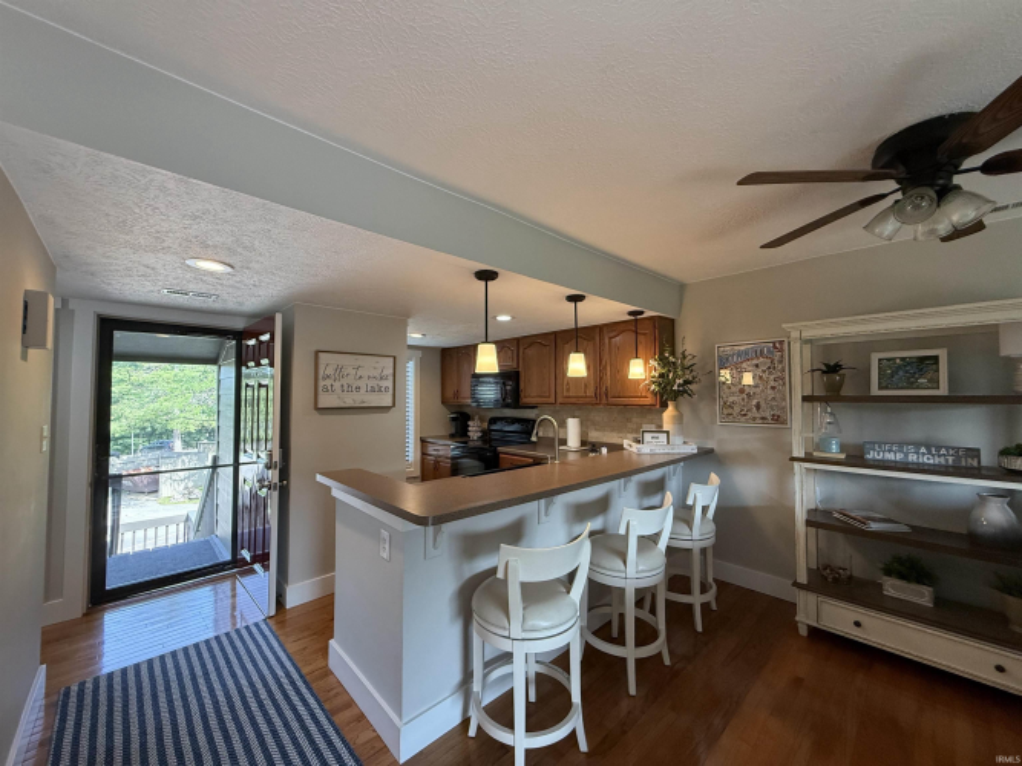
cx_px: 511
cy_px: 383
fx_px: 413
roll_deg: -0.1
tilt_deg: +2.1
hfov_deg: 102.1
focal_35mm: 14
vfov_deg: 85.7
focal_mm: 2.22
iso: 320
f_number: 2.2
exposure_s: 1/120
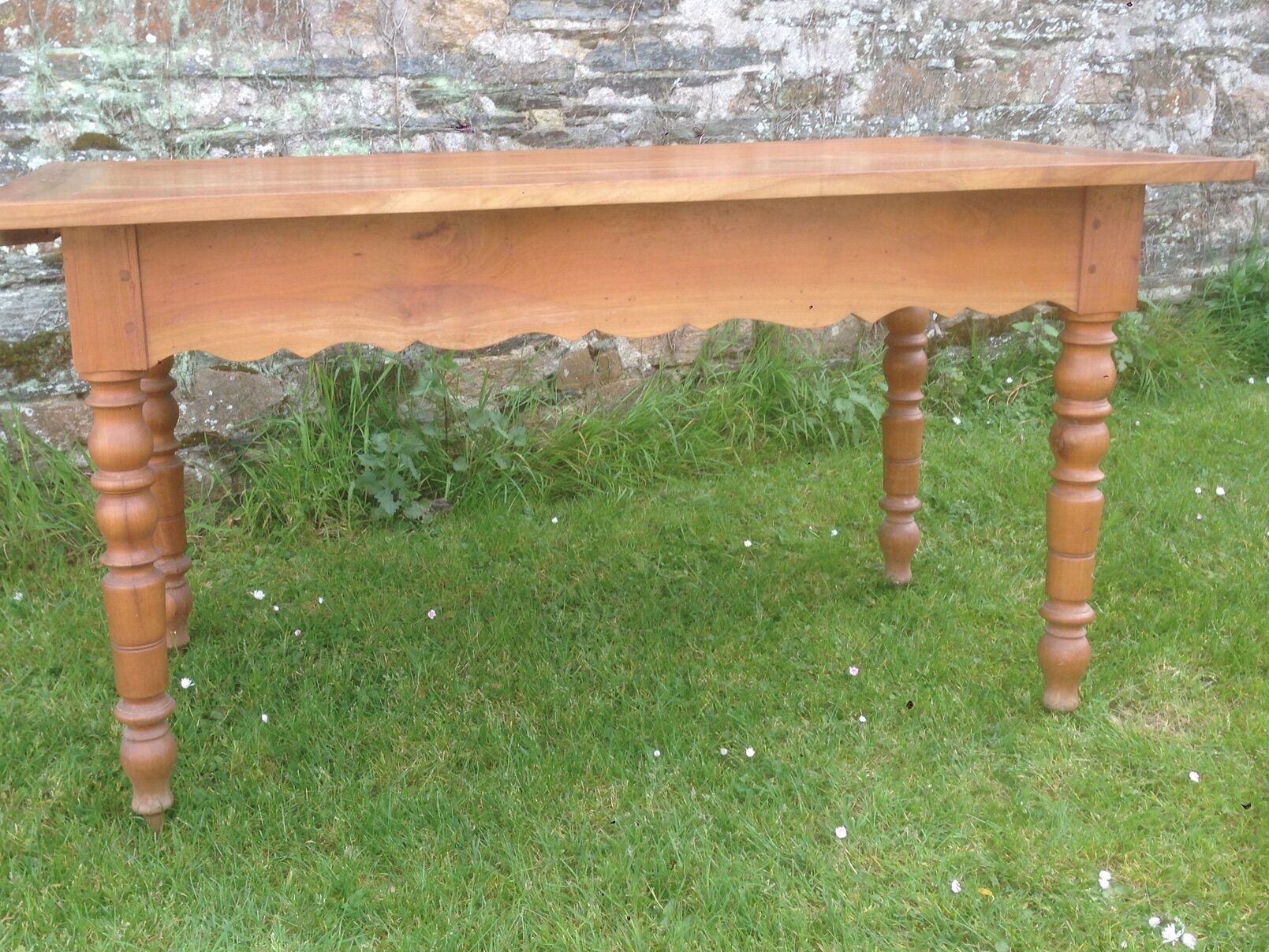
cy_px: 442
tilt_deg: -14.1
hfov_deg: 44.7
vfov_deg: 34.3
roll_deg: -1.4
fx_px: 1540
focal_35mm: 42
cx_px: 555
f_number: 2.4
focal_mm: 4.12
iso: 50
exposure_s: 1/153
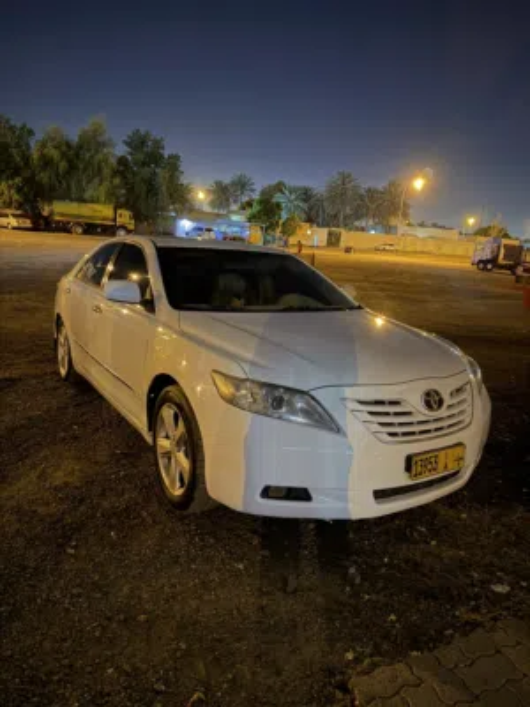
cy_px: 354
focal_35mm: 24
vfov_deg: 71.6
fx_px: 490
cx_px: 265
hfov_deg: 56.8
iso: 1250
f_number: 1.78
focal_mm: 6.76
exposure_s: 1/8
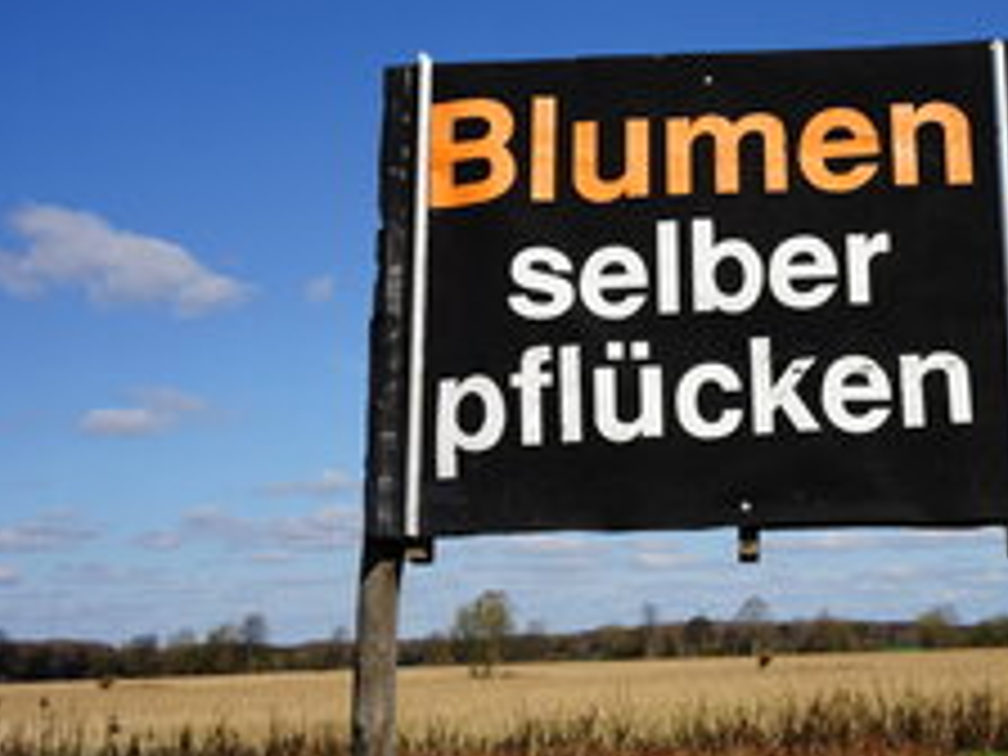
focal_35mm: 60
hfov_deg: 31.8
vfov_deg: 24.4
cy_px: 290
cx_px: 720
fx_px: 1747
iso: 100
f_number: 11
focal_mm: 35
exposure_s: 1/250
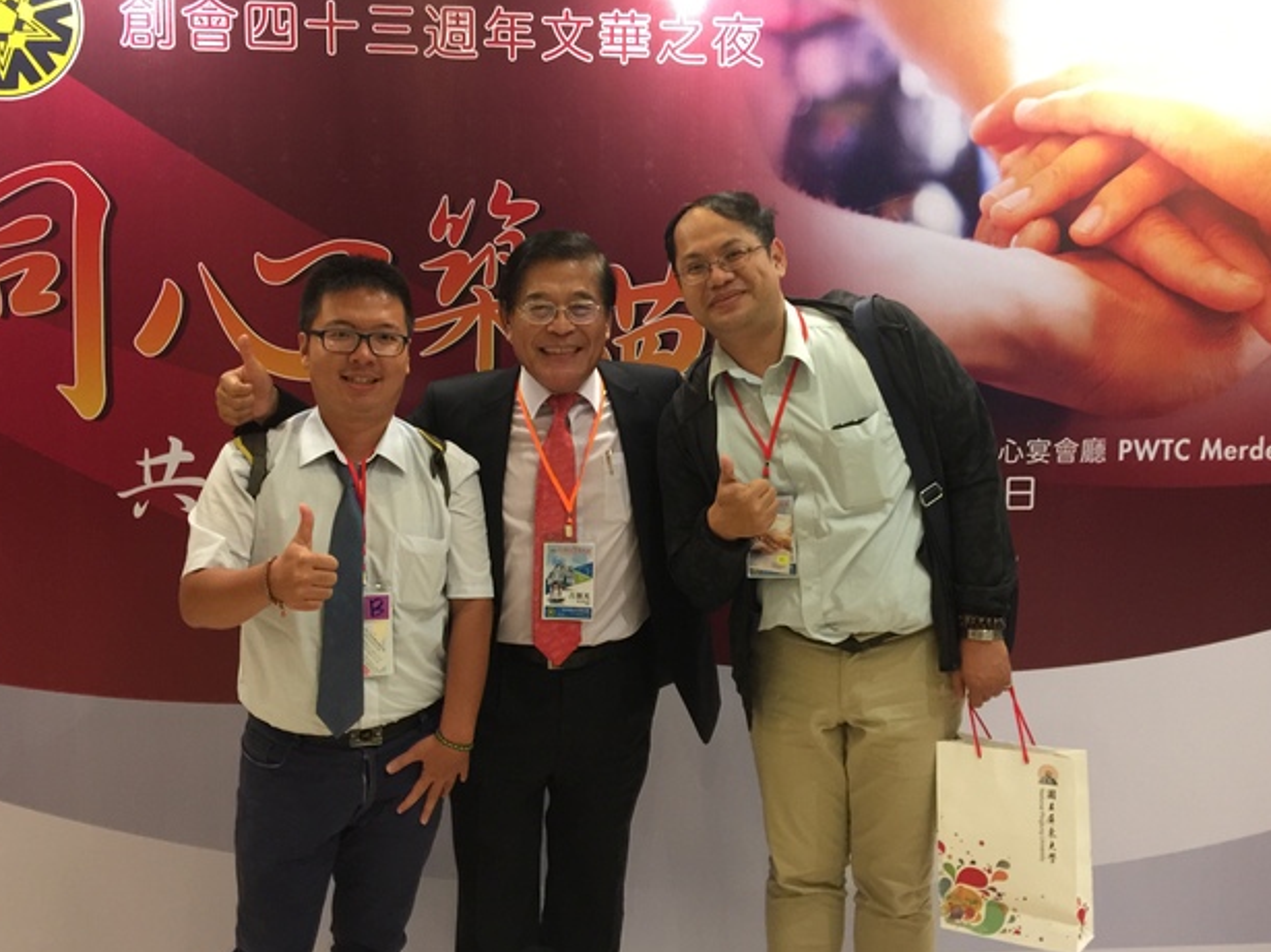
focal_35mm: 33
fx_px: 1211
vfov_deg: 42.9
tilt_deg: -4.2
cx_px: 626
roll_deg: -1.1
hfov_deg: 55.4
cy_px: 447
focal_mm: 4.15
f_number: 2.2
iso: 125
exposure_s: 1/17
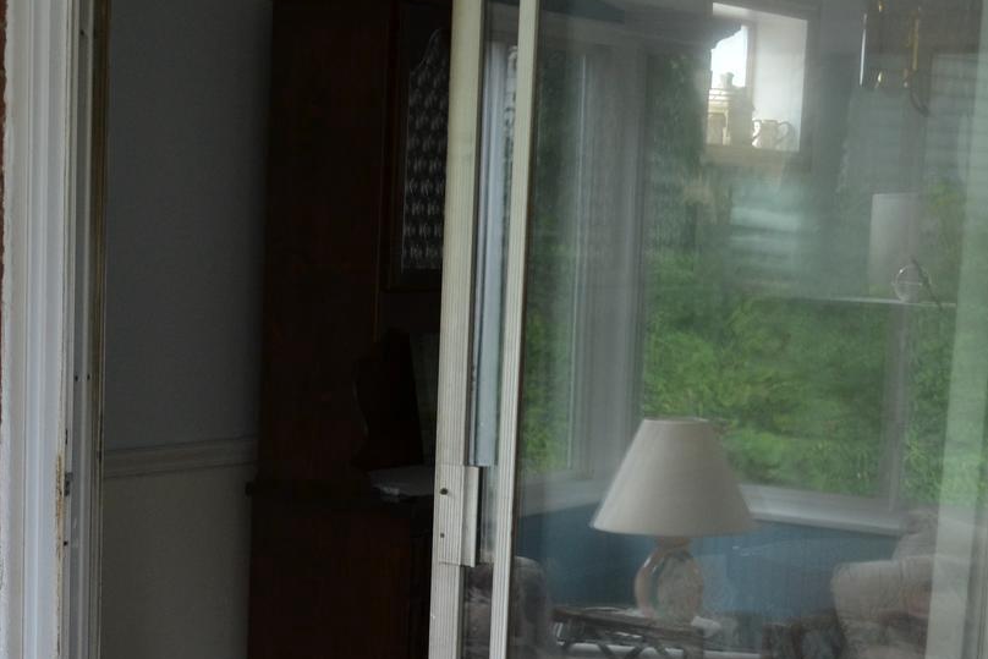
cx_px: 351
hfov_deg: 26.5
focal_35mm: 76
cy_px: 531
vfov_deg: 17.8
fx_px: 2086
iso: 400
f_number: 4
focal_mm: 20
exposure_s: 1/60
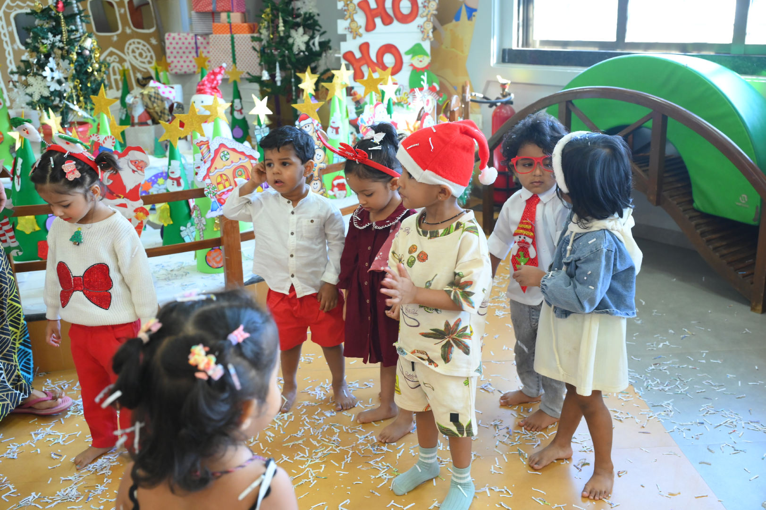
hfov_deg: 53.2
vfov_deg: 36.8
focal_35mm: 36
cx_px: 383
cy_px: 255
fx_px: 766
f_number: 5
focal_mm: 36
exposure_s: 1/160
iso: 3200
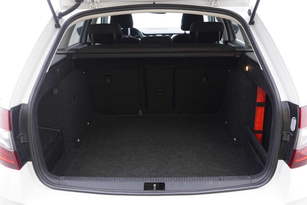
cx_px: 154
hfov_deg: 53.1
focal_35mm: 36
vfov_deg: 36.9
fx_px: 307
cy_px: 102
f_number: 2.8
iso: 250
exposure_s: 1/40
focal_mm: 24
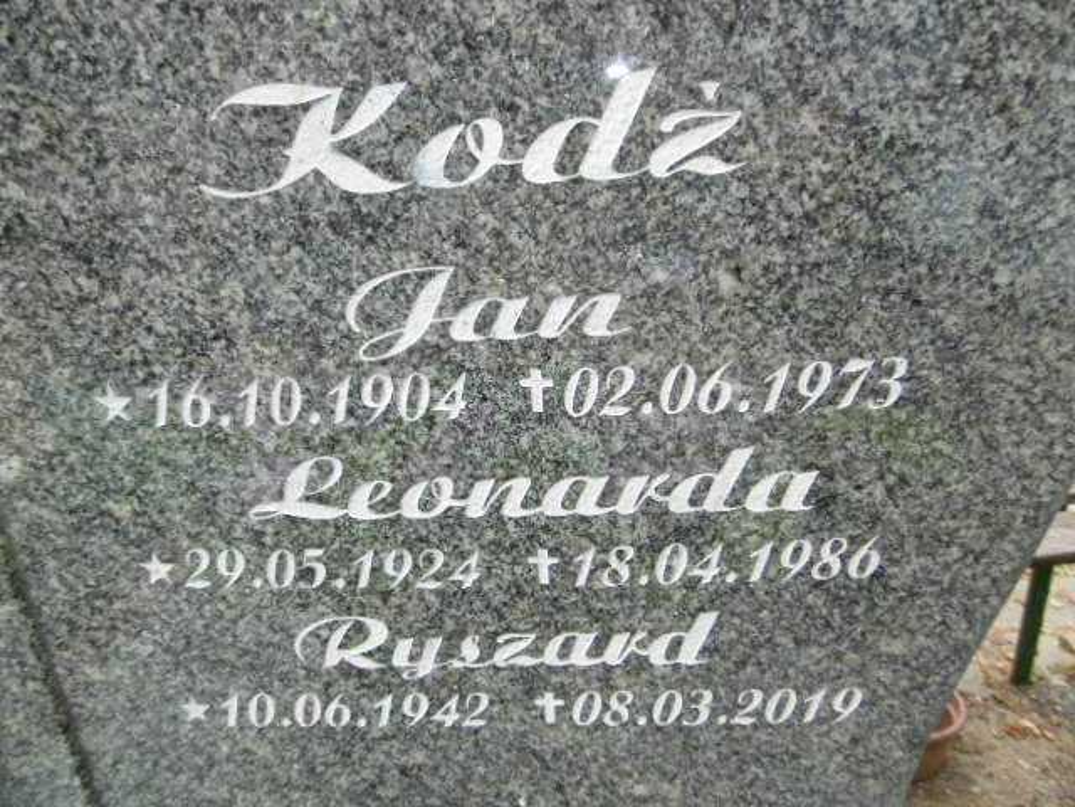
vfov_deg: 56.8
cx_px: 538
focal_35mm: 24
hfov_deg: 71.6
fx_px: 745
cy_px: 404
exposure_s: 1/200
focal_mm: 4.3
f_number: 3.1
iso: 100
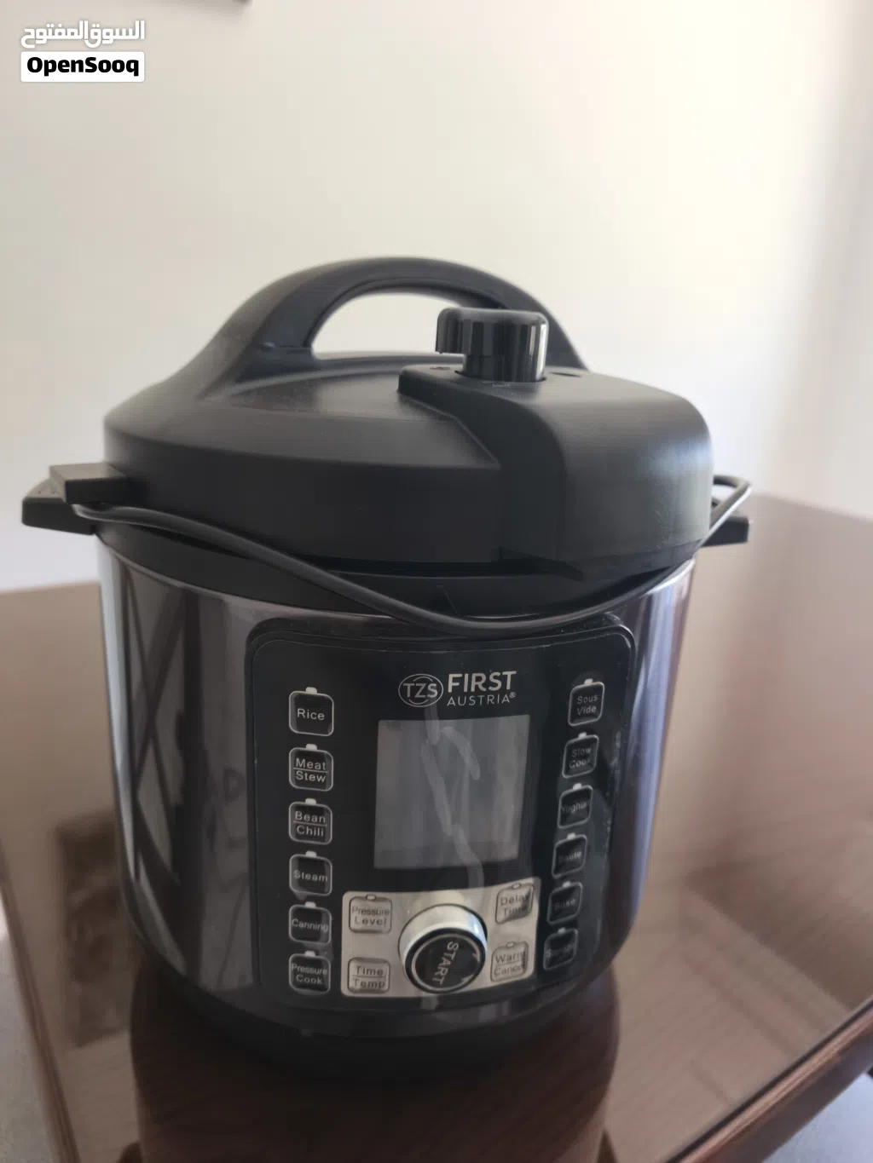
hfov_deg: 58.9
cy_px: 582
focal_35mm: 23
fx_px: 773
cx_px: 436
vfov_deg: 73.9
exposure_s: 1/50
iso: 250
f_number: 1.7
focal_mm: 5.35
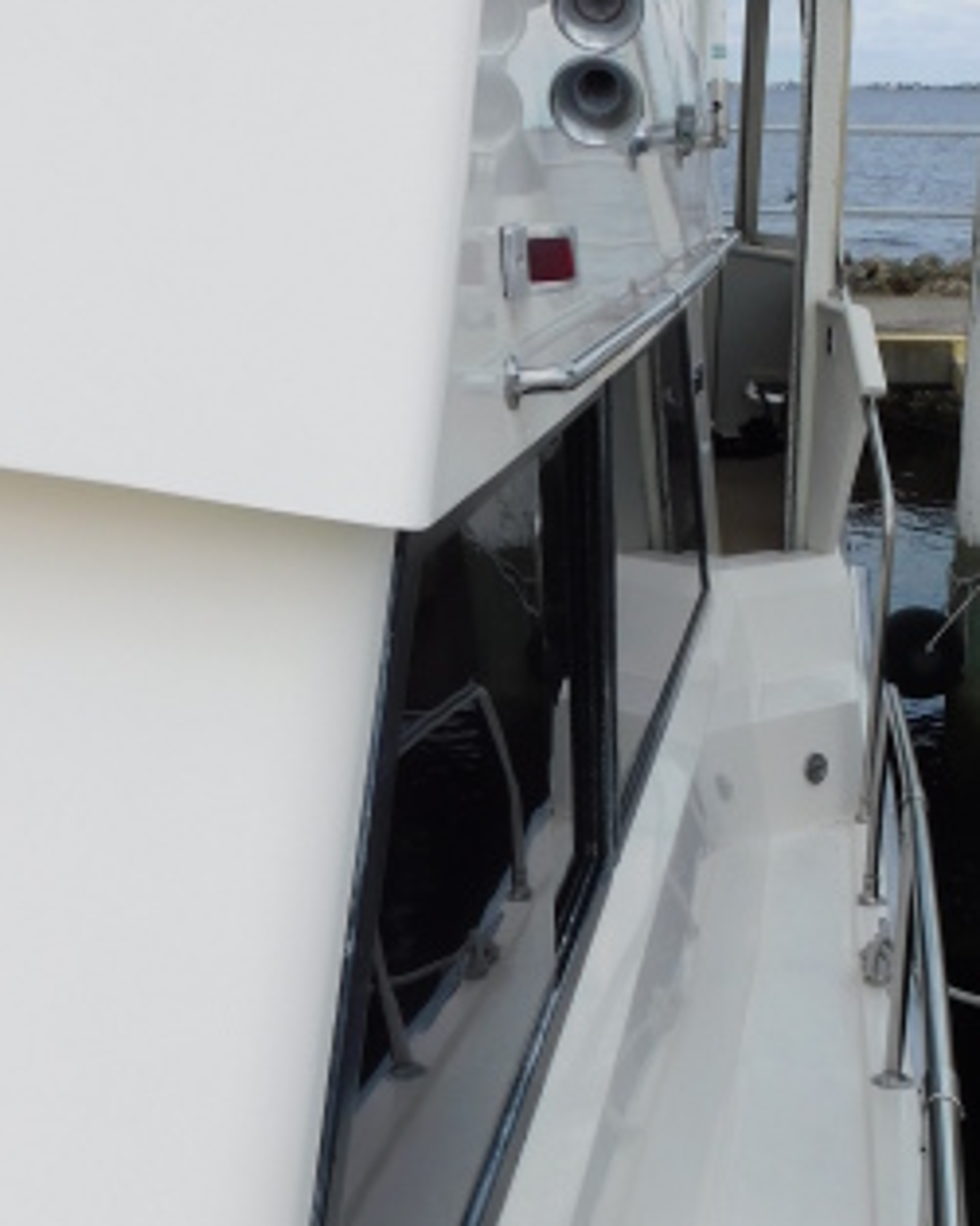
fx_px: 2031
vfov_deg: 33.4
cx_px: 683
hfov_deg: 26.9
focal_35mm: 56
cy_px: 769
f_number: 3.2
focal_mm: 5.3
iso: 125
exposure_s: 1/1500
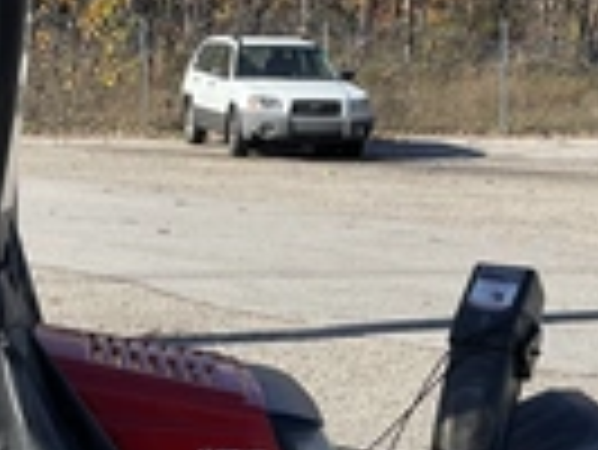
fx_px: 1504
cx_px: 67
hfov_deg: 22.0
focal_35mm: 87
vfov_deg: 16.9
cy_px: 338
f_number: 1.8
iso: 25
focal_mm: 3
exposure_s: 1/1279
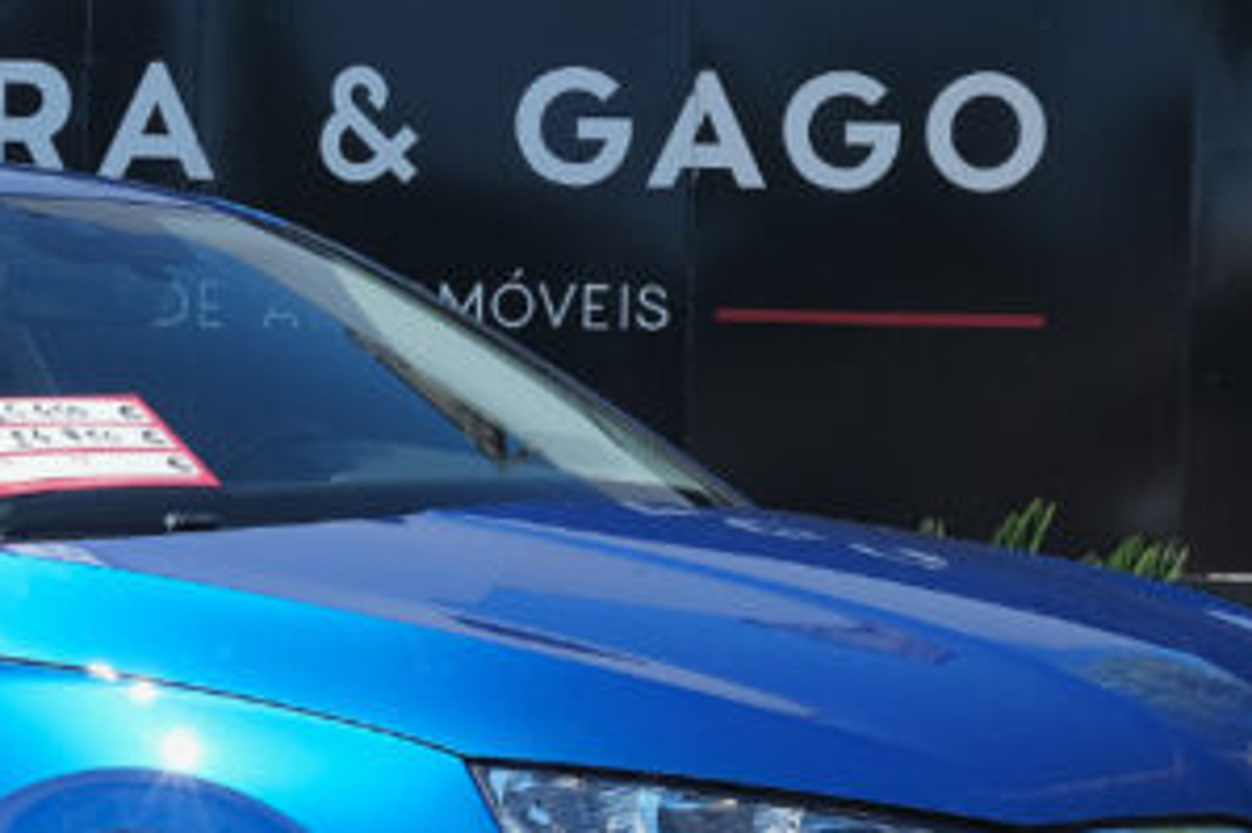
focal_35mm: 137
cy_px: 856
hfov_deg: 14.7
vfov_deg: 9.9
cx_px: -38
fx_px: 4762
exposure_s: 1/180
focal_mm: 26.4
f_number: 9
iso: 160
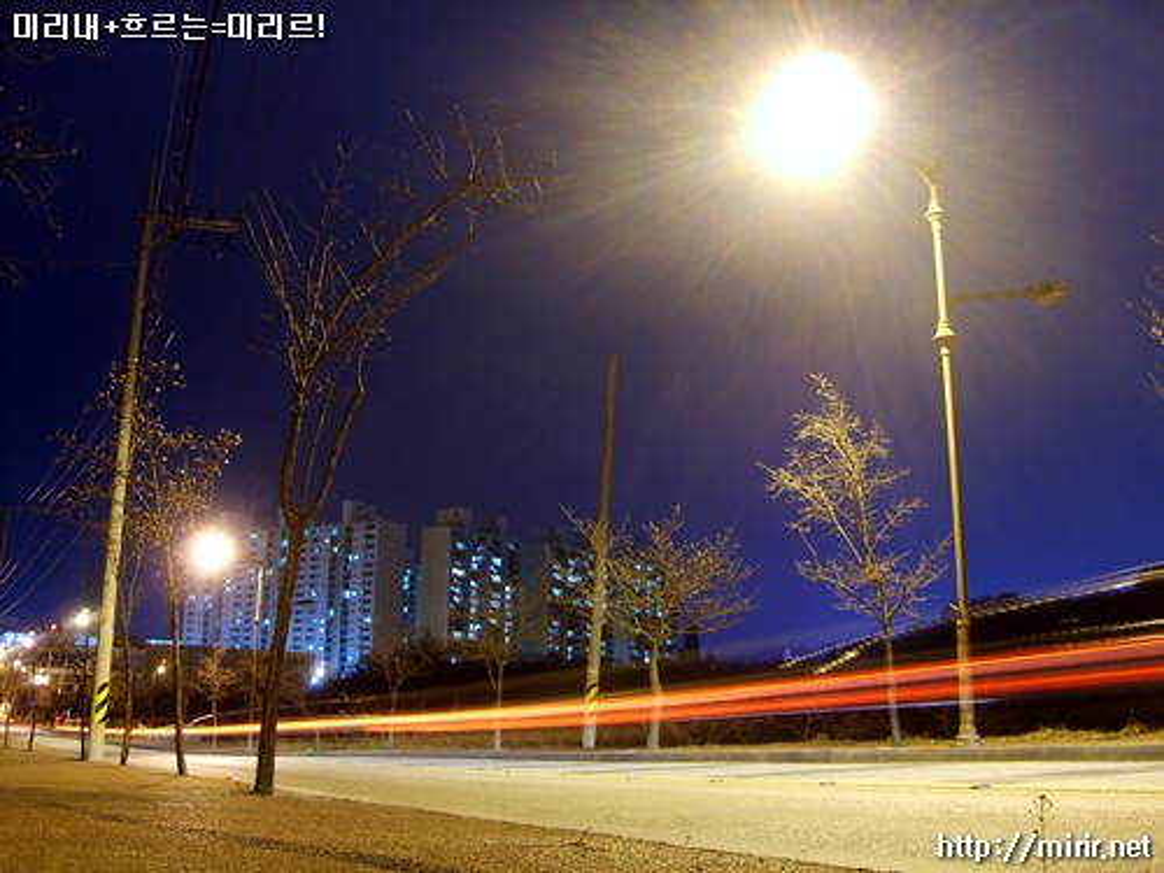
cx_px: 582
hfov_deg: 52.6
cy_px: 436
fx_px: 1177
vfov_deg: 40.7
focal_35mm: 35
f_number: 2.8
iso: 50
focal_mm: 5.8
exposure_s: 8
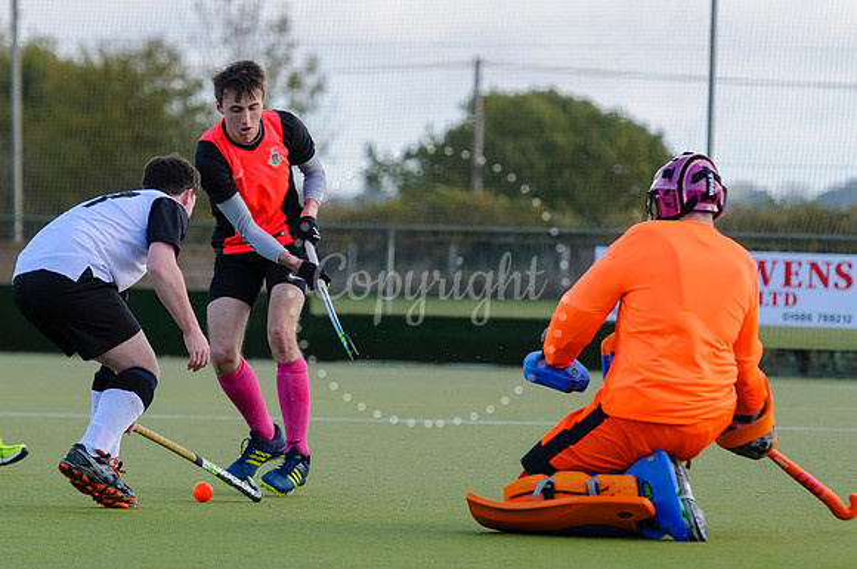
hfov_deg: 7.9
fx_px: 6188
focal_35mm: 260
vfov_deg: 5.3
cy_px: 285
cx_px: 363
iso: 500
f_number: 4
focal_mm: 150
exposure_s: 1/1250
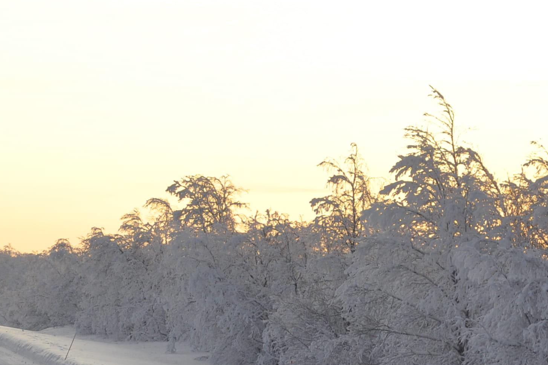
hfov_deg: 9.2
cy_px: 291
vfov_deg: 6.2
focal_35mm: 221
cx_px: -172
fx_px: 3363
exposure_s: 1/400
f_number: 5.6
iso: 400
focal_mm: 50
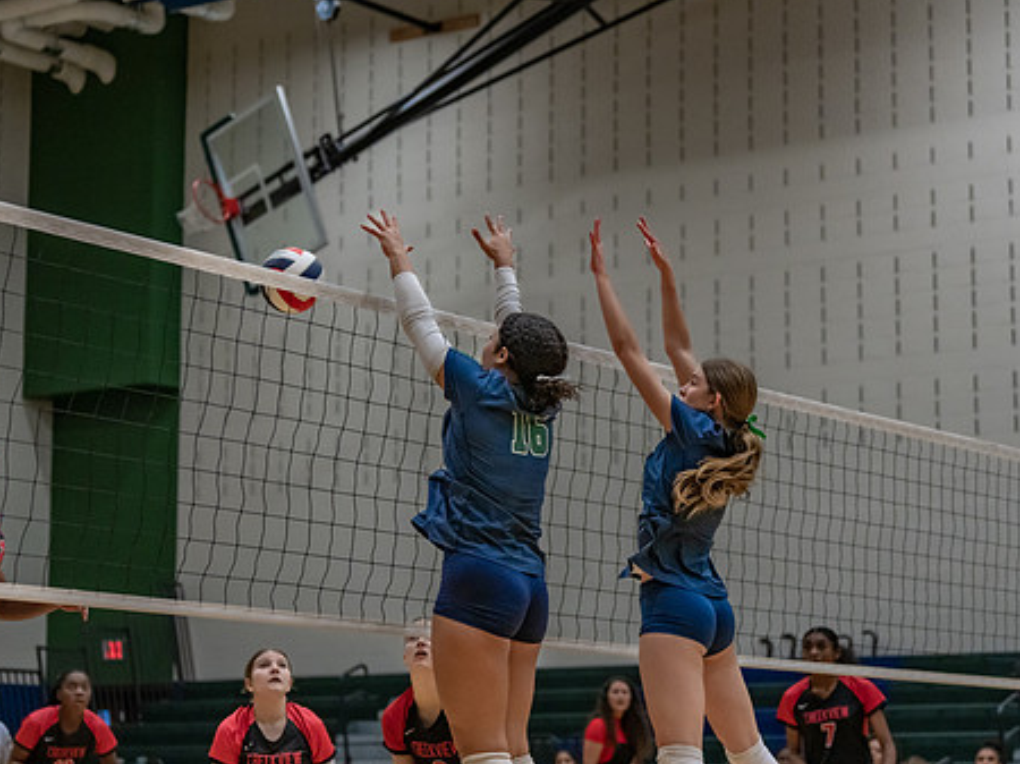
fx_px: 2739
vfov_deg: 15.9
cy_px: 399
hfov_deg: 21.1
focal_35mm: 93
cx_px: 553
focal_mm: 70
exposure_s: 1/1000
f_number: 2.8
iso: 2500
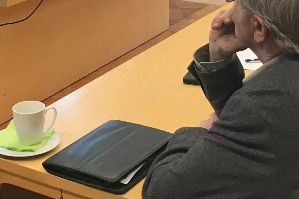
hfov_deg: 24.6
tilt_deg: -9.0
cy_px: -52
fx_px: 681
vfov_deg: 15.9
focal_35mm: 82
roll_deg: +0.3
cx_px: 94
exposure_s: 1/33
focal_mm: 3.99
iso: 32
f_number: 1.8
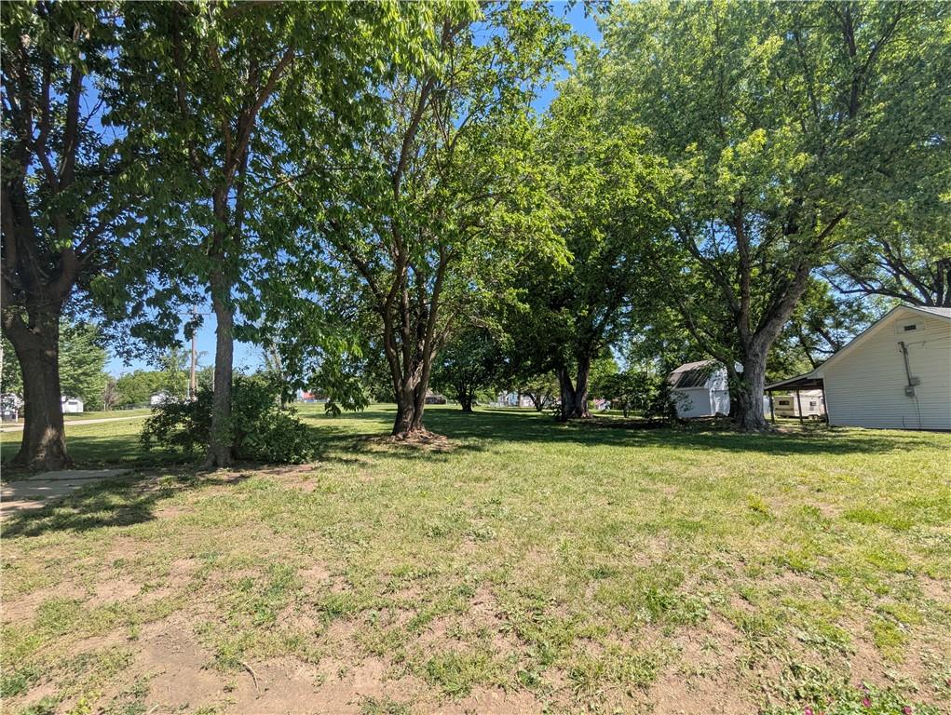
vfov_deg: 78.2
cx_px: 476
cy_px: 358
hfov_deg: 94.4
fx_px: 440
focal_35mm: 16
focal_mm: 2.35
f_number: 2.2
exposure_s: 1/726
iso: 45
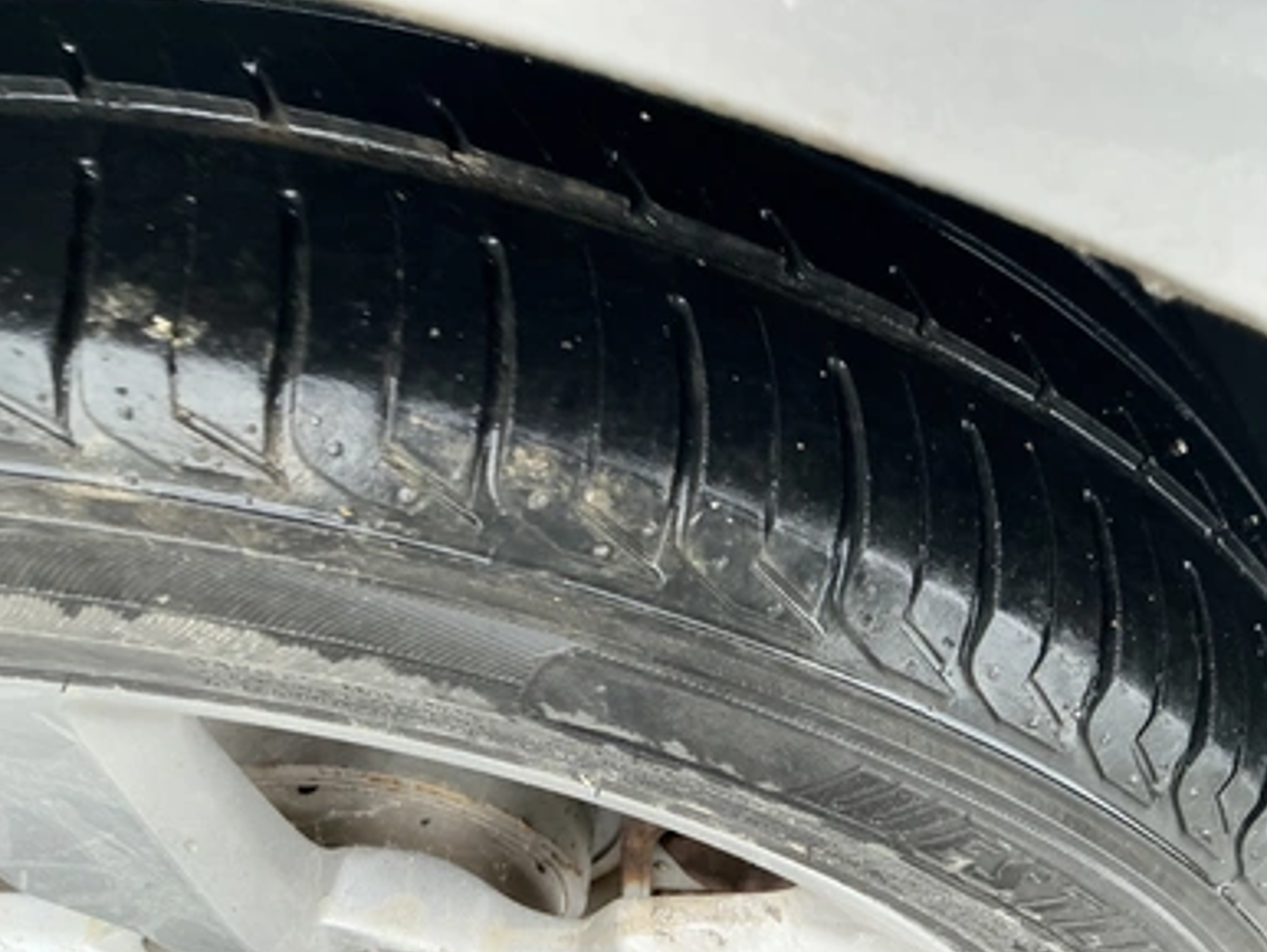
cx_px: 630
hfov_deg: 61.6
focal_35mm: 29
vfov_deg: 48.3
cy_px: 483
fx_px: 1062
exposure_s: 1/78
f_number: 1.8
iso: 64
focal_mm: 3
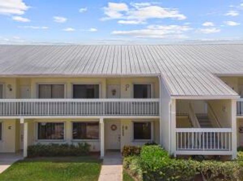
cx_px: 122
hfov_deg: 51.4
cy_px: 90
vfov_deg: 39.5
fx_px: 252
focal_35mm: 36
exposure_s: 1/2500
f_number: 3.3
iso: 100
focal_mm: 6.08
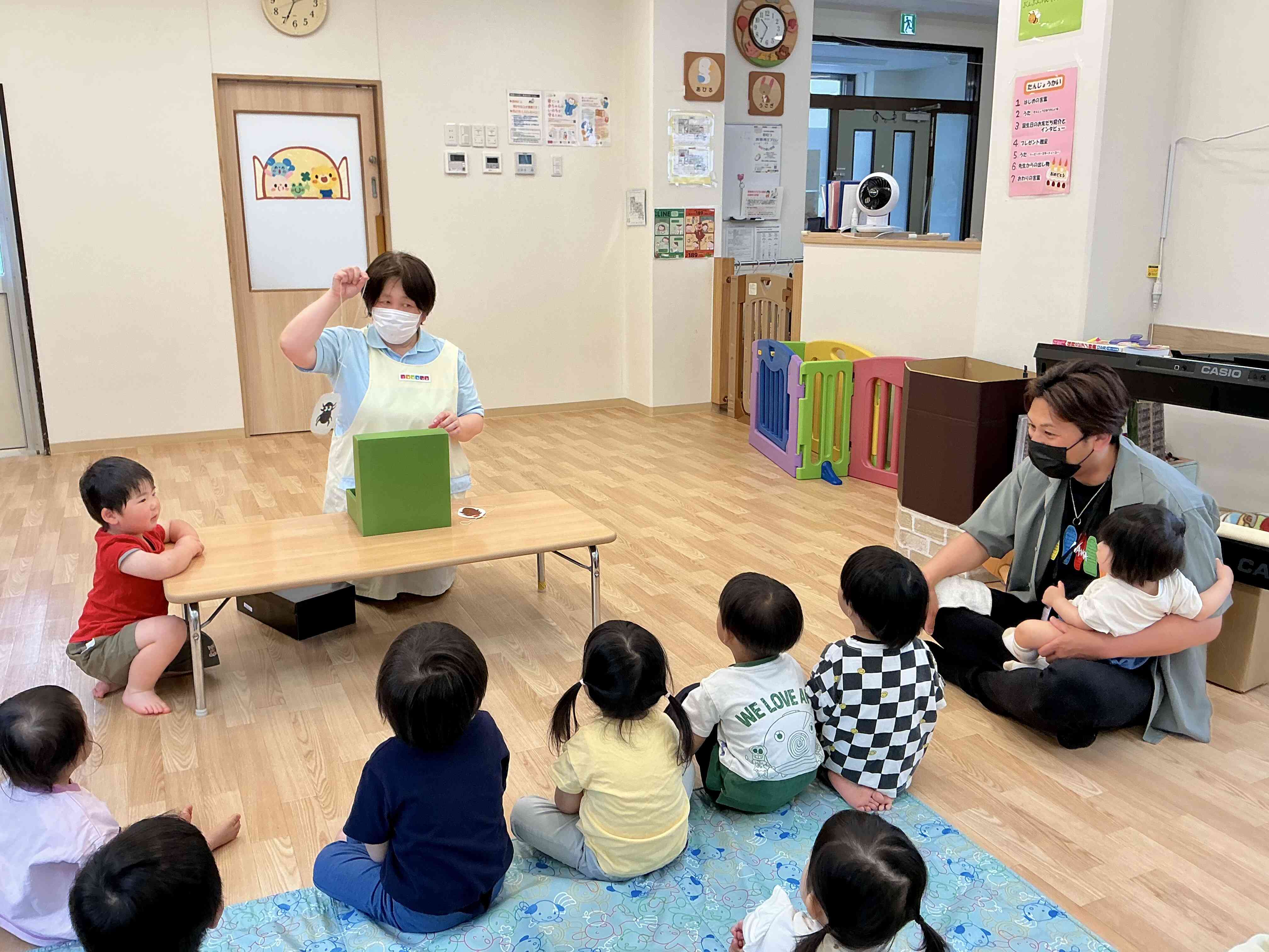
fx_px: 1063
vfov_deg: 48.2
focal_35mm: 29
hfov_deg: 61.7
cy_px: 476
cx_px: 634
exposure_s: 1/120
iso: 40
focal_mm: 3
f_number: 1.8
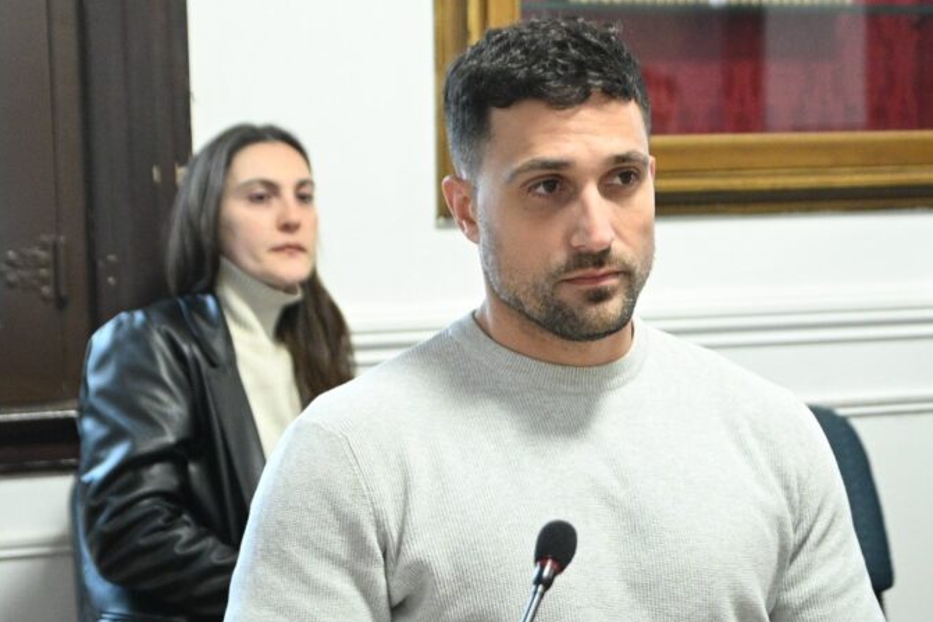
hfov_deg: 23.4
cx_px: 552
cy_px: 426
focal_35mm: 87
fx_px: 2254
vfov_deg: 15.7
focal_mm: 38
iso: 4000
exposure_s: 1/160
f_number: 3.5
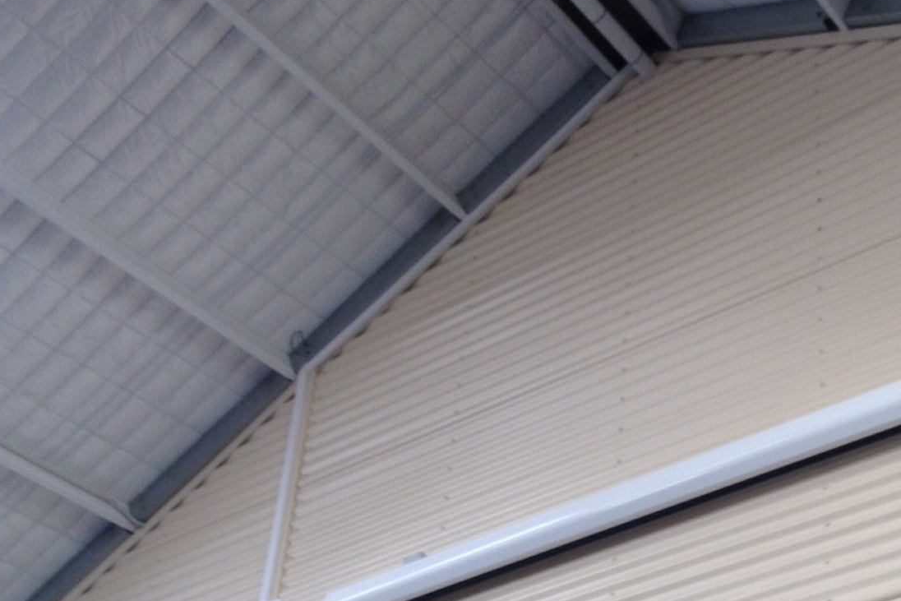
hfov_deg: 29.2
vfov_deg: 19.7
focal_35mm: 68
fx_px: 1702
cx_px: 677
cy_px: 527
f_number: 2.4
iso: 50
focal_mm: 4.28
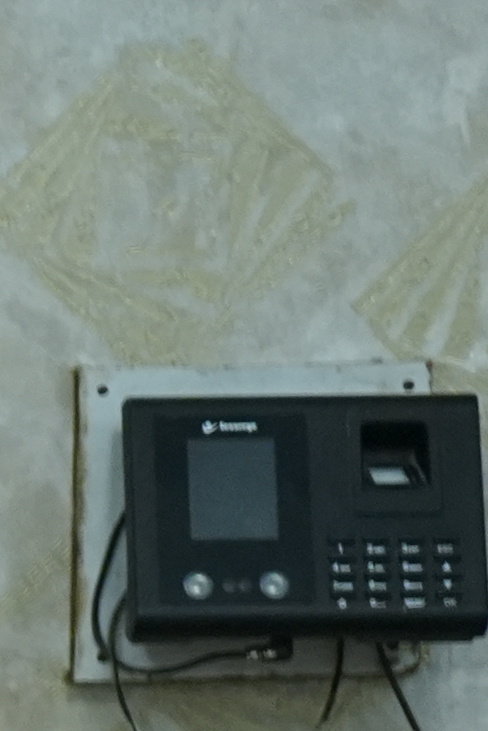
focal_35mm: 298
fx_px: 6059
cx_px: -2107
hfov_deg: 4.0
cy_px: 1742
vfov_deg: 6.6
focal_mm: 38
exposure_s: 1/125
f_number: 4
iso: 2000
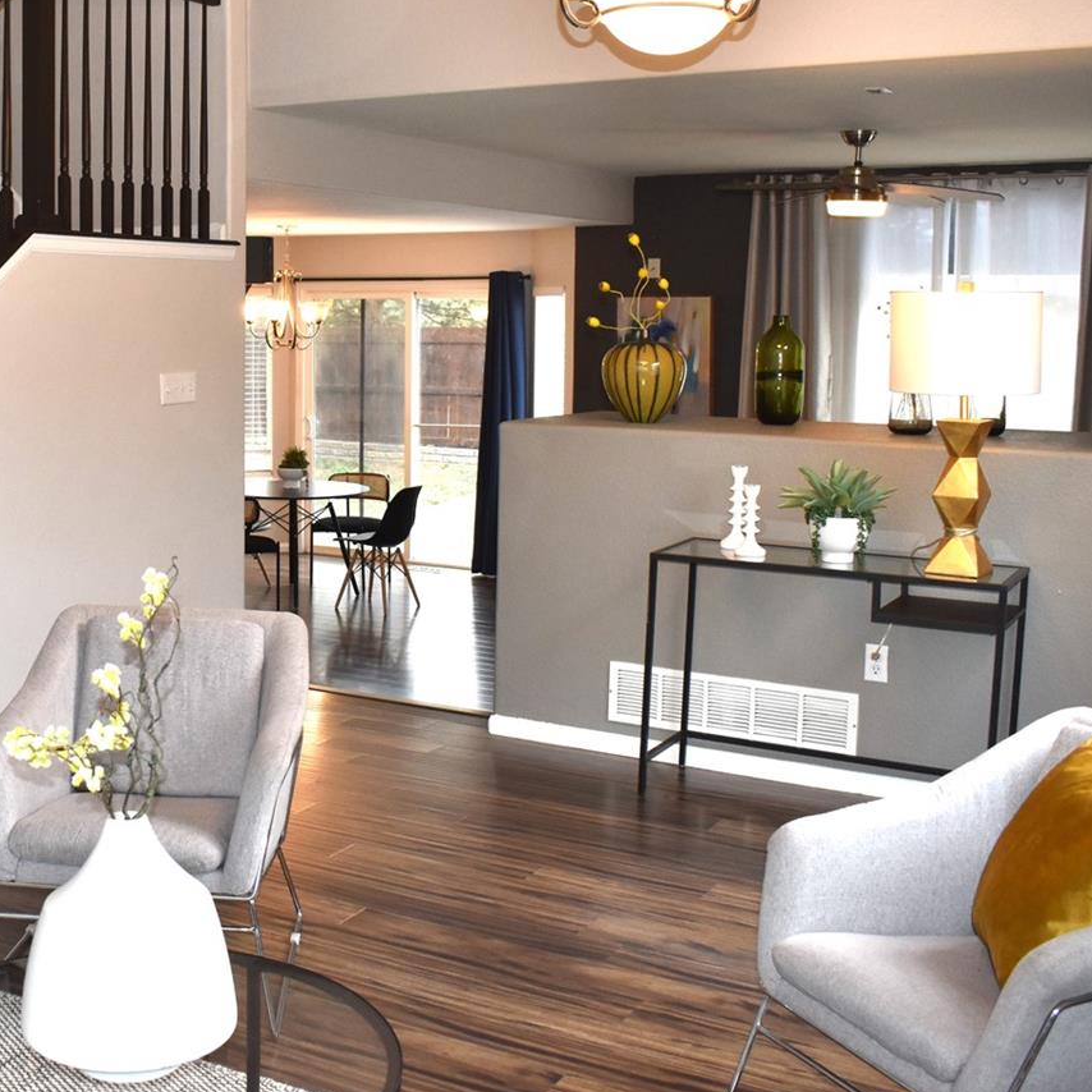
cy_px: 430
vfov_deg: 39.0
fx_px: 1535
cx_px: 303
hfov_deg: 38.4
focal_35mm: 43
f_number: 5
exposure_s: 1/200
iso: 800
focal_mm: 18
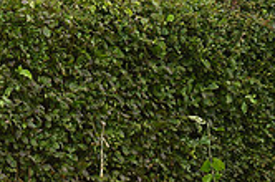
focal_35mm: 1260
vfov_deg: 1.1
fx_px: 9606
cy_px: -98
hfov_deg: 1.6
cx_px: -171
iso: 900
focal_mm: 360
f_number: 5.6
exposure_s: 1/1250
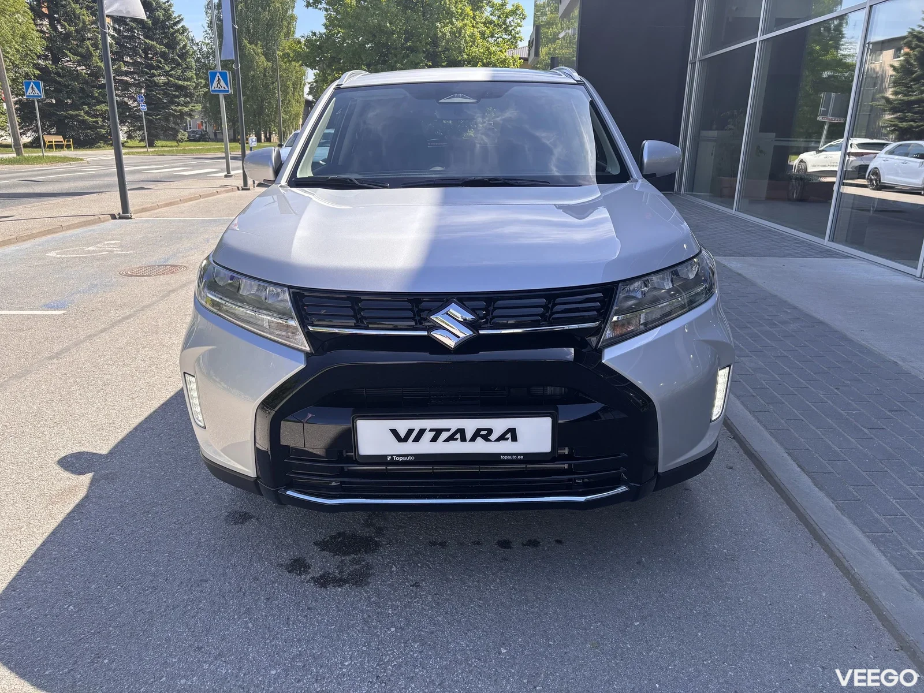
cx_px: 462
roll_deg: -1.7
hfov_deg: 67.3
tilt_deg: -16.9
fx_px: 694
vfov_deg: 53.1
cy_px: 346
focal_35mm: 26
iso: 50
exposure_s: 1/1263
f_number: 1.6
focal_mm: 5.96
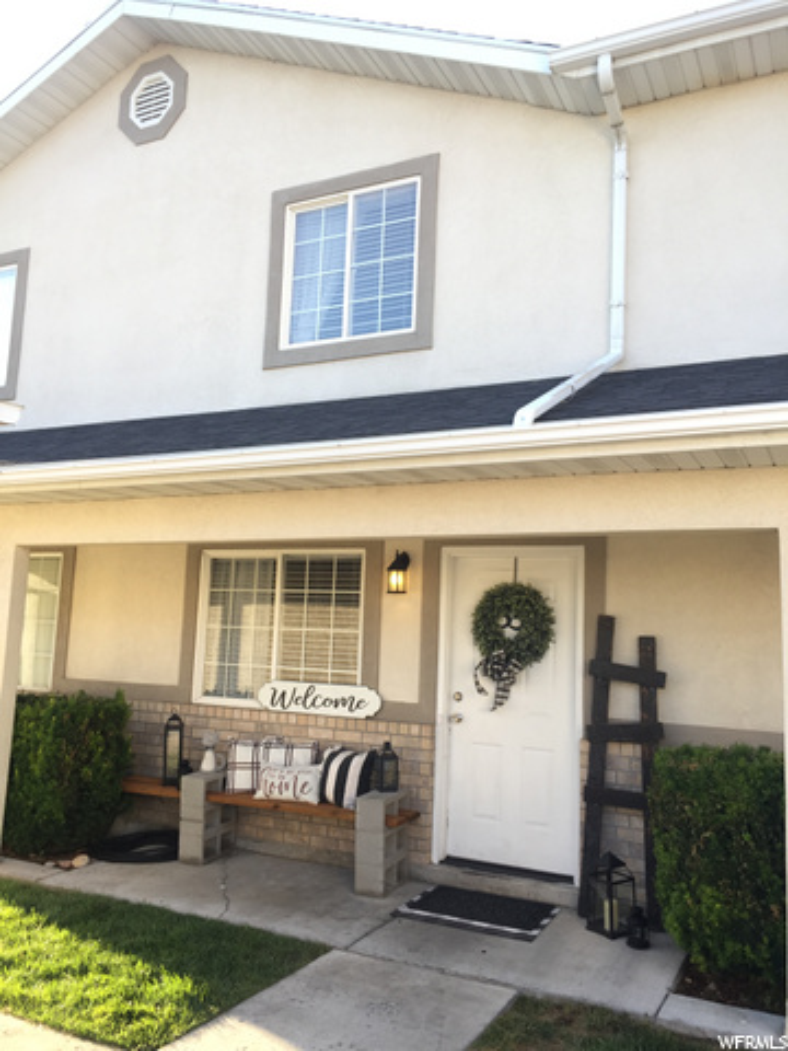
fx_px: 880
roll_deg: -2.6
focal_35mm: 29
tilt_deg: +6.8
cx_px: 394
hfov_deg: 48.2
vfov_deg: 61.7
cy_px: 526
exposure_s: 1/153
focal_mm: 4.15
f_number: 2.2
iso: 32
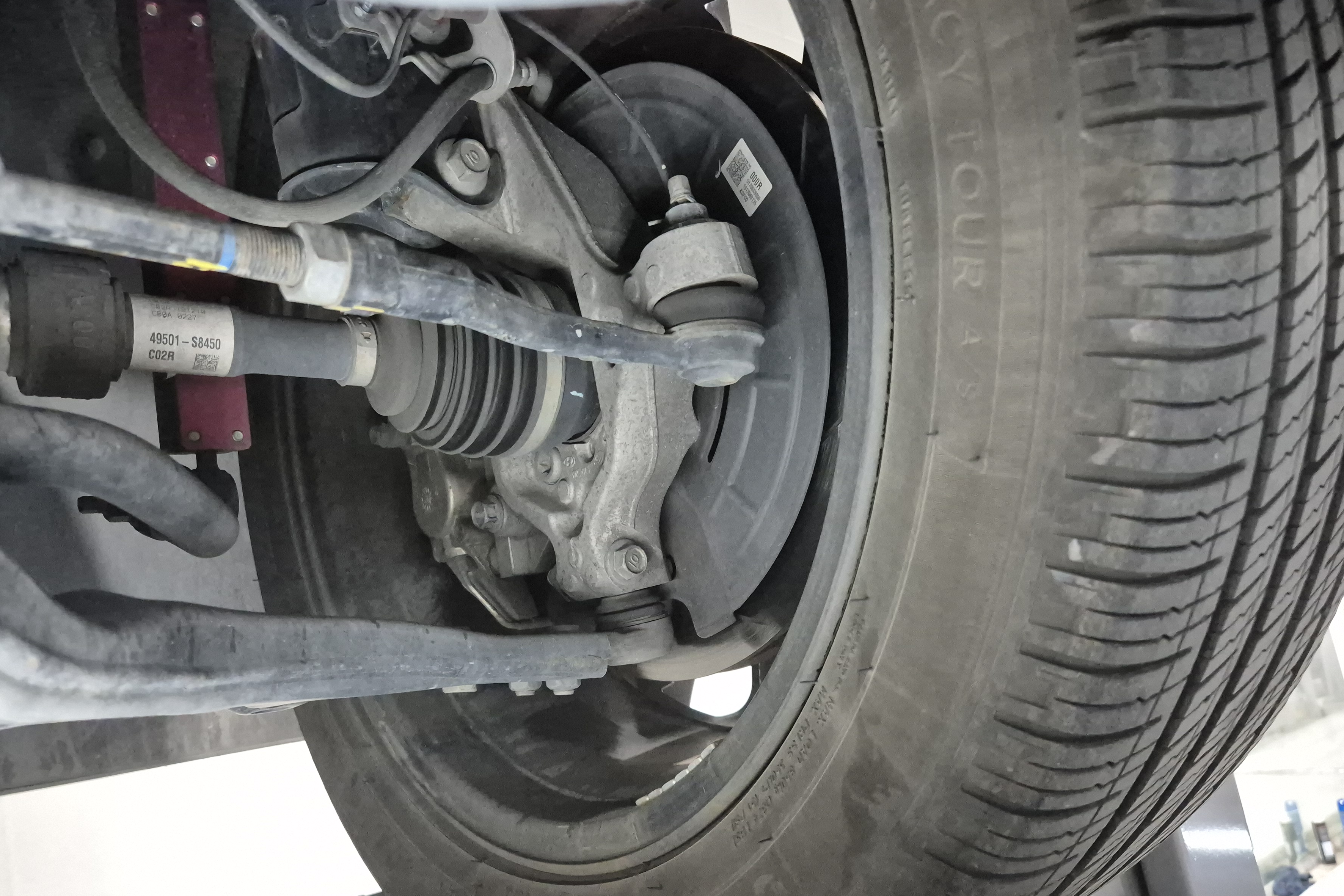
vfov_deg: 47.6
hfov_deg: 67.4
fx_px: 1008
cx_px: 679
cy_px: 546
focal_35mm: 27
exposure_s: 1/120
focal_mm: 5.4
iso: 1000
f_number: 1.8
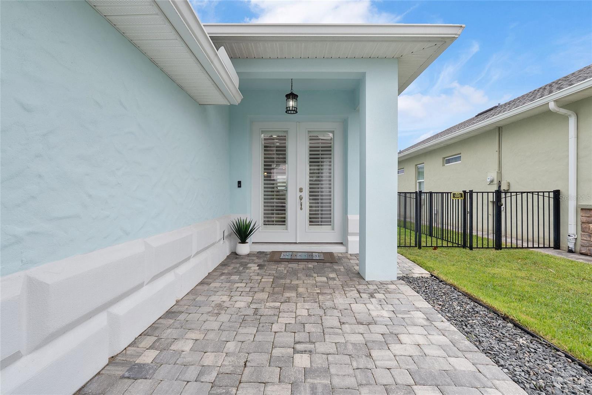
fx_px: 296
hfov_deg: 90.0
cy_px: 198
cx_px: 296
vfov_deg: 67.4
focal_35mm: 18
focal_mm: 18
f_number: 9
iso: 100
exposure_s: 1/30
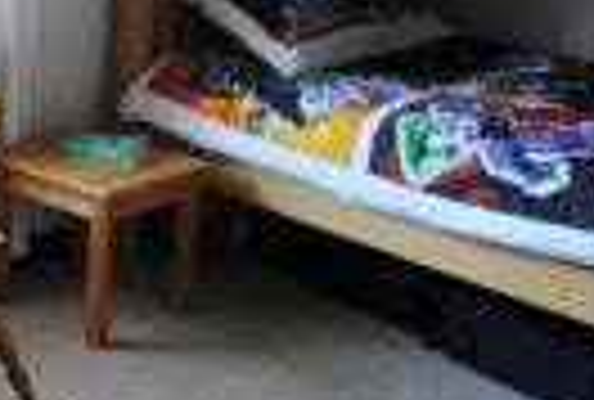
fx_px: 1225
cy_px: -29
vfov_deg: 18.0
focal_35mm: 74
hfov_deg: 23.5
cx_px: -214
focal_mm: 10
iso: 800
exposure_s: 1/30
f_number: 4
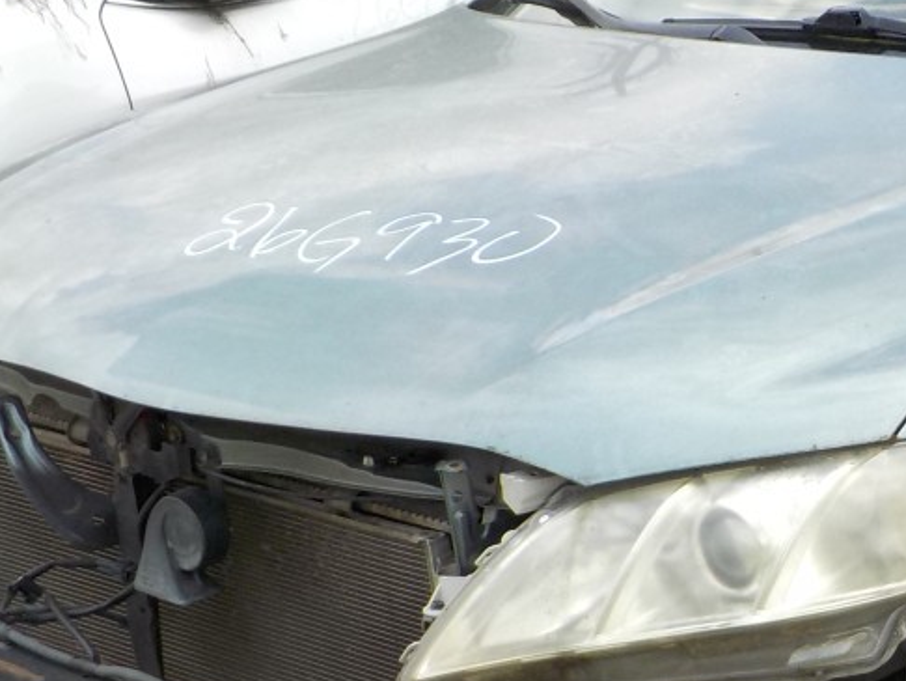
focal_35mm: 79
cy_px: 435
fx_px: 2069
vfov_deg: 18.6
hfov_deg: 23.0
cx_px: 1029
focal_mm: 4.1
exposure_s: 1/640
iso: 125
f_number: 3.3
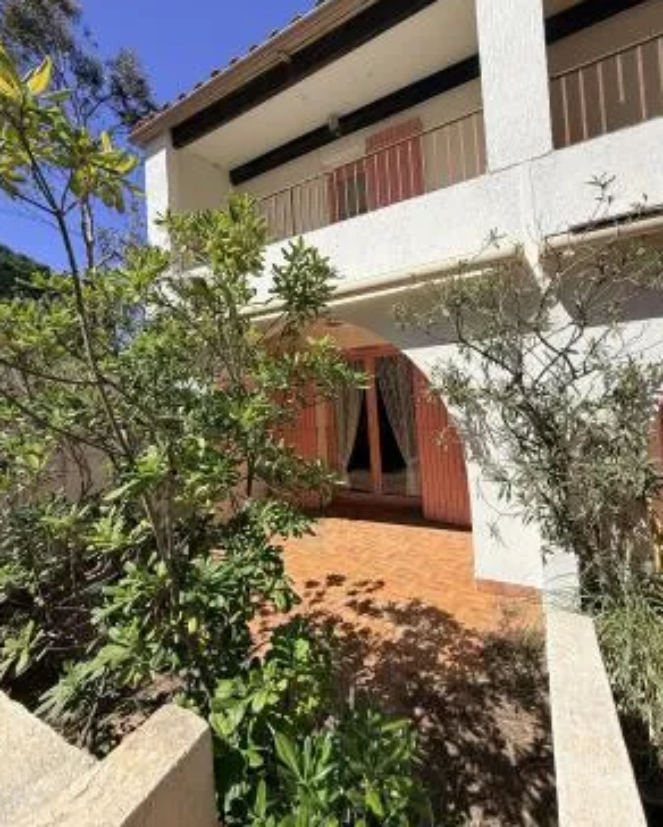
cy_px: 391
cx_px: 334
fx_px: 367
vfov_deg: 96.6
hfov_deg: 84.1
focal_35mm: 15
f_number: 2.2
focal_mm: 2.22
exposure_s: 1/1961
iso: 50
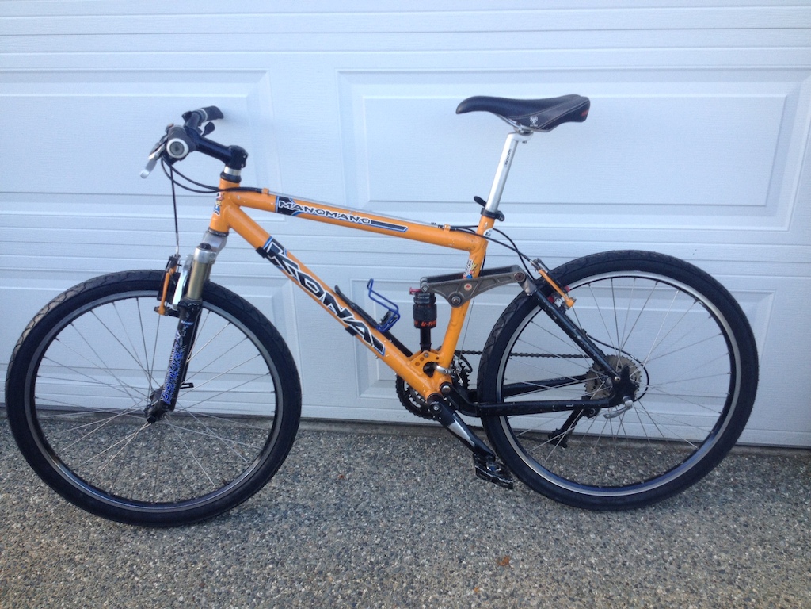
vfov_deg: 40.7
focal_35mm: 35
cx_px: 406
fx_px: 820
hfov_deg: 52.6
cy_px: 304
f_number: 2.4
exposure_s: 1/120
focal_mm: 4.28
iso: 64
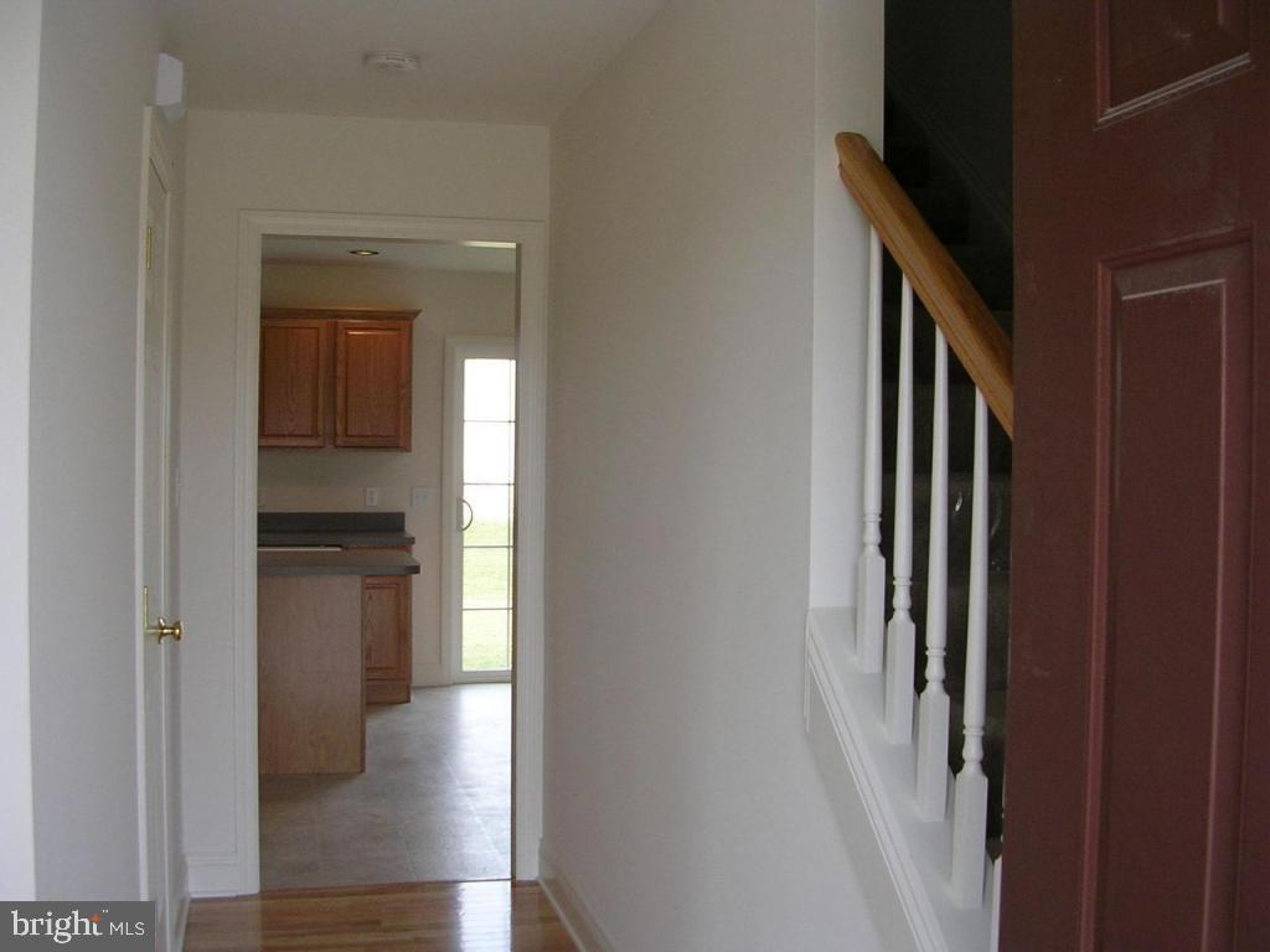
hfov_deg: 49.0
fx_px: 1394
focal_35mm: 38
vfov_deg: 37.7
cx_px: 635
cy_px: 476
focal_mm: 5.8
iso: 50
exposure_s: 1/82.9
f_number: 2.8
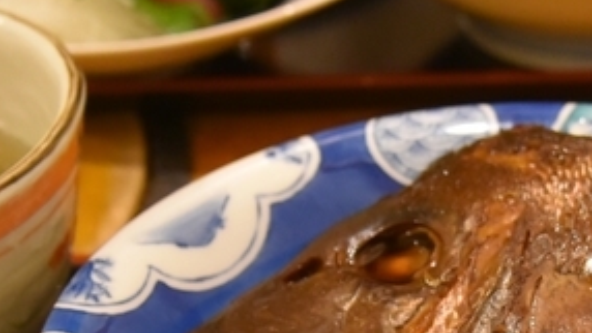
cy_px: 487
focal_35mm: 132
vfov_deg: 9.0
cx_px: 491
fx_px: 2072
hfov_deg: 16.1
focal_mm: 30
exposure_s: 1/50
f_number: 4
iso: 3200
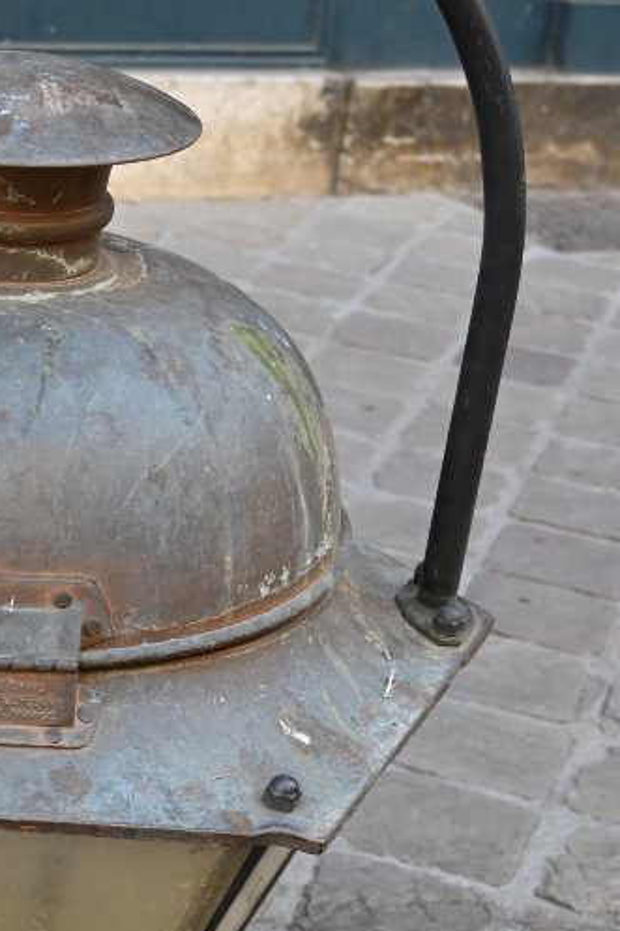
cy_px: 824
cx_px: -9
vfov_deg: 22.4
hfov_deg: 15.1
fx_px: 2296
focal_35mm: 89
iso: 280
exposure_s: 1/250
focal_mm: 24.5
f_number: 4
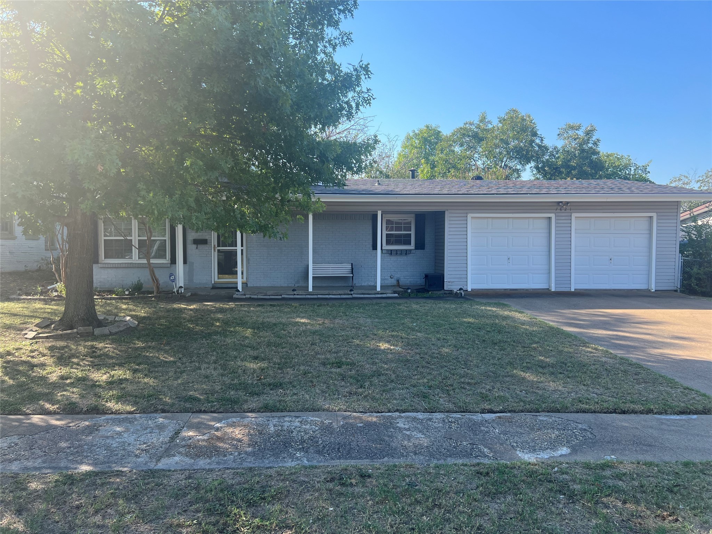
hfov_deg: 67.3
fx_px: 535
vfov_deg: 53.1
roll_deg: +0.5
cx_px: 356
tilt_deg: -2.9
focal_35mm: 26
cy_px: 267
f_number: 1.5
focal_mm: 5.7
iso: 50
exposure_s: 1/1280
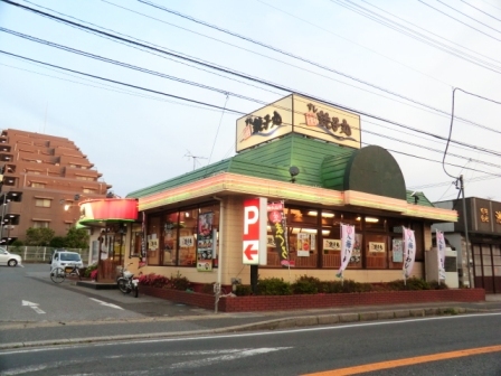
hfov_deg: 61.7
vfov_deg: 48.2
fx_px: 420
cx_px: 250
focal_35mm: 29
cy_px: 188
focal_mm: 5.2
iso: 200
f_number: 3.5
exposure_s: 1/60
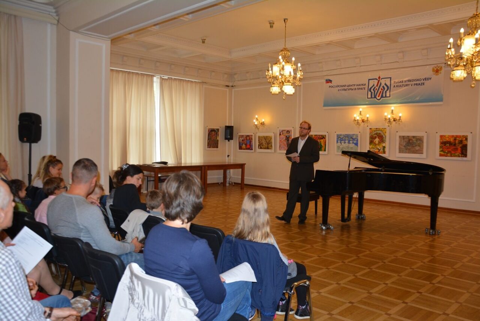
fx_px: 420
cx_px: 240
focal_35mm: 32
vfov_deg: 41.7
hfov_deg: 59.5
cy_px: 160
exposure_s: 1/60
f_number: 3.8
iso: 400
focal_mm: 21
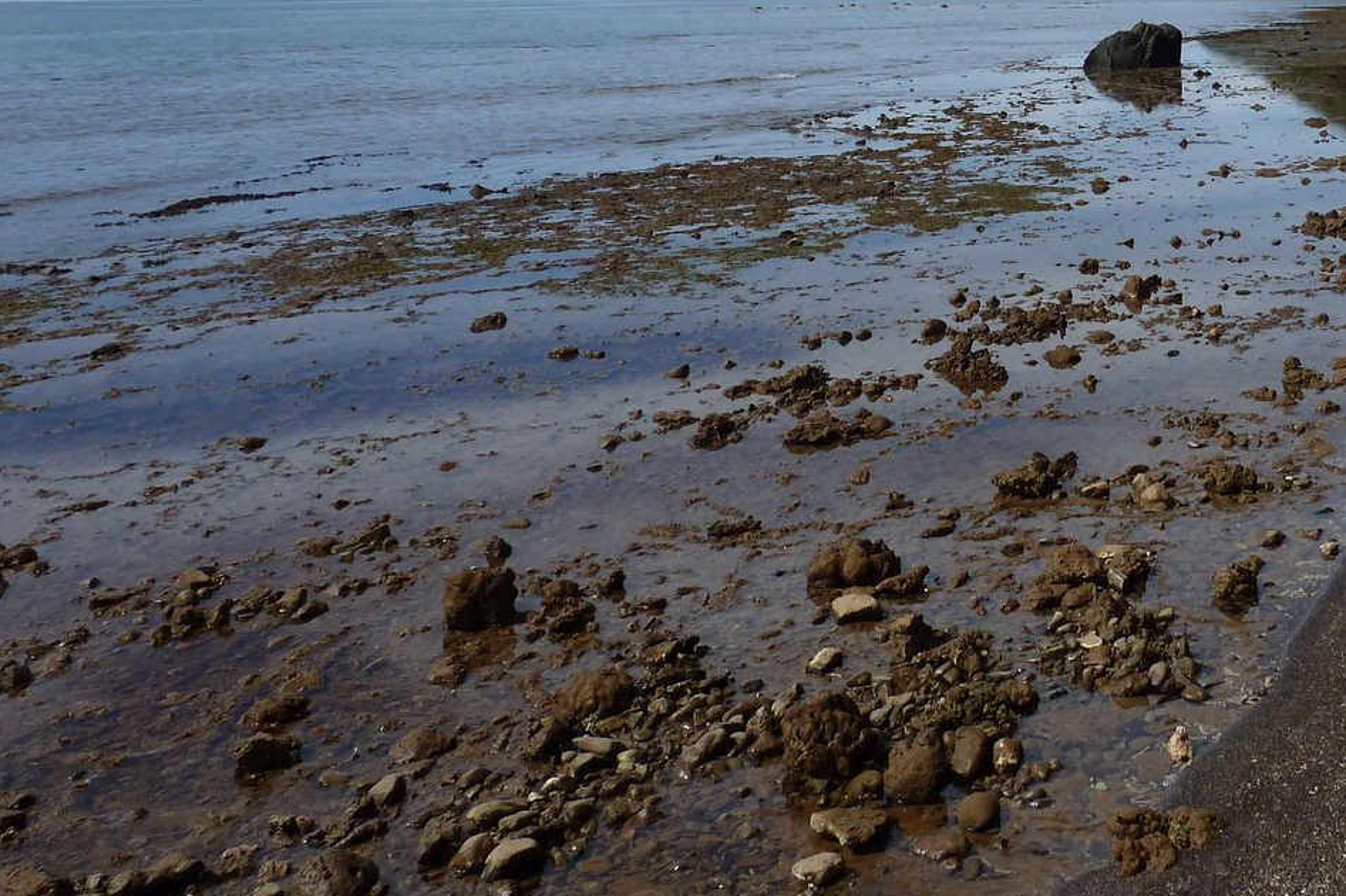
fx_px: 1644
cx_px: 1135
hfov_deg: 41.9
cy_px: 53
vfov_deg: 29.0
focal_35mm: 44
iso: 80
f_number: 5.6
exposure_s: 1/400
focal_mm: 4.1
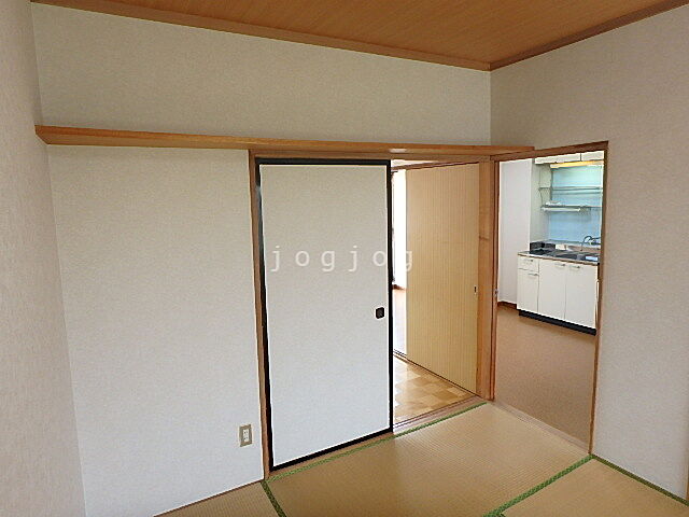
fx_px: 418
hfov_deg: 79.0
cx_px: 344
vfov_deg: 63.4
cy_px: 258
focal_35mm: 21
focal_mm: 3.7
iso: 200
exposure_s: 1/40
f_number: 3.5
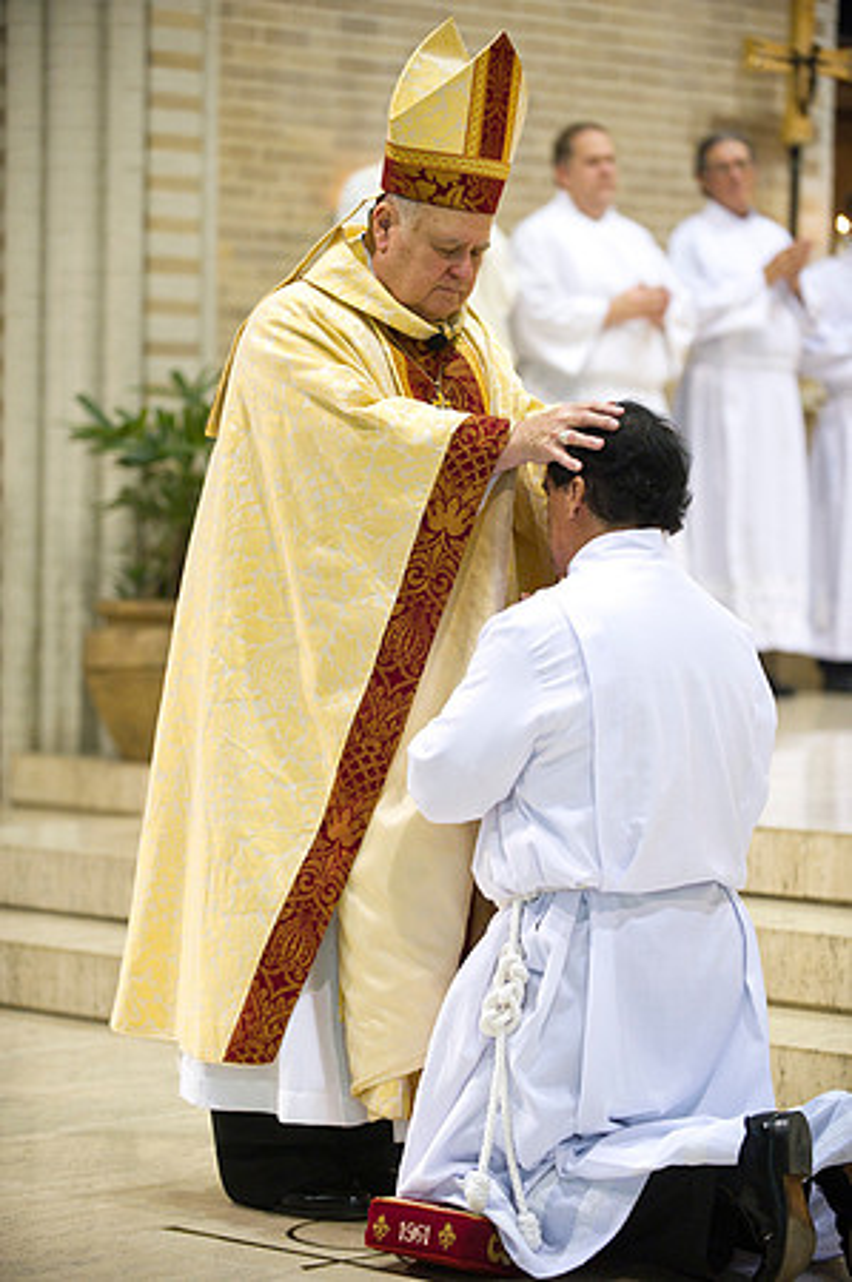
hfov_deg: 11.8
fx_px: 4127
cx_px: 426
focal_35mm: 116
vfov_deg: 17.7
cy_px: 641
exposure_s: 1/160
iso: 2000
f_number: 2.8
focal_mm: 116
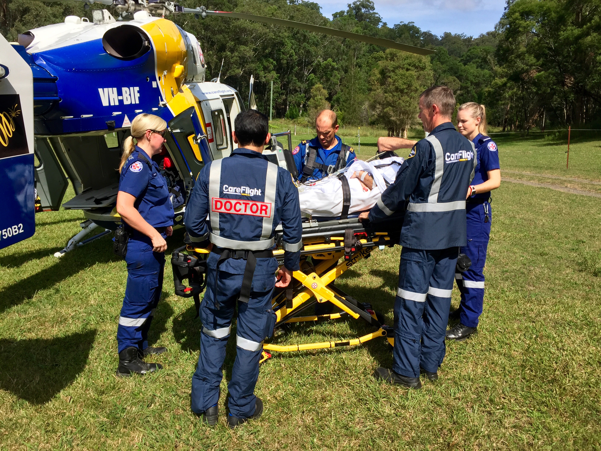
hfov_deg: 61.7
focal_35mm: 29
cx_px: 300
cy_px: 226
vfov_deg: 48.2
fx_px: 503
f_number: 2.2
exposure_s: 1/1647
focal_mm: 4.15
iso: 32
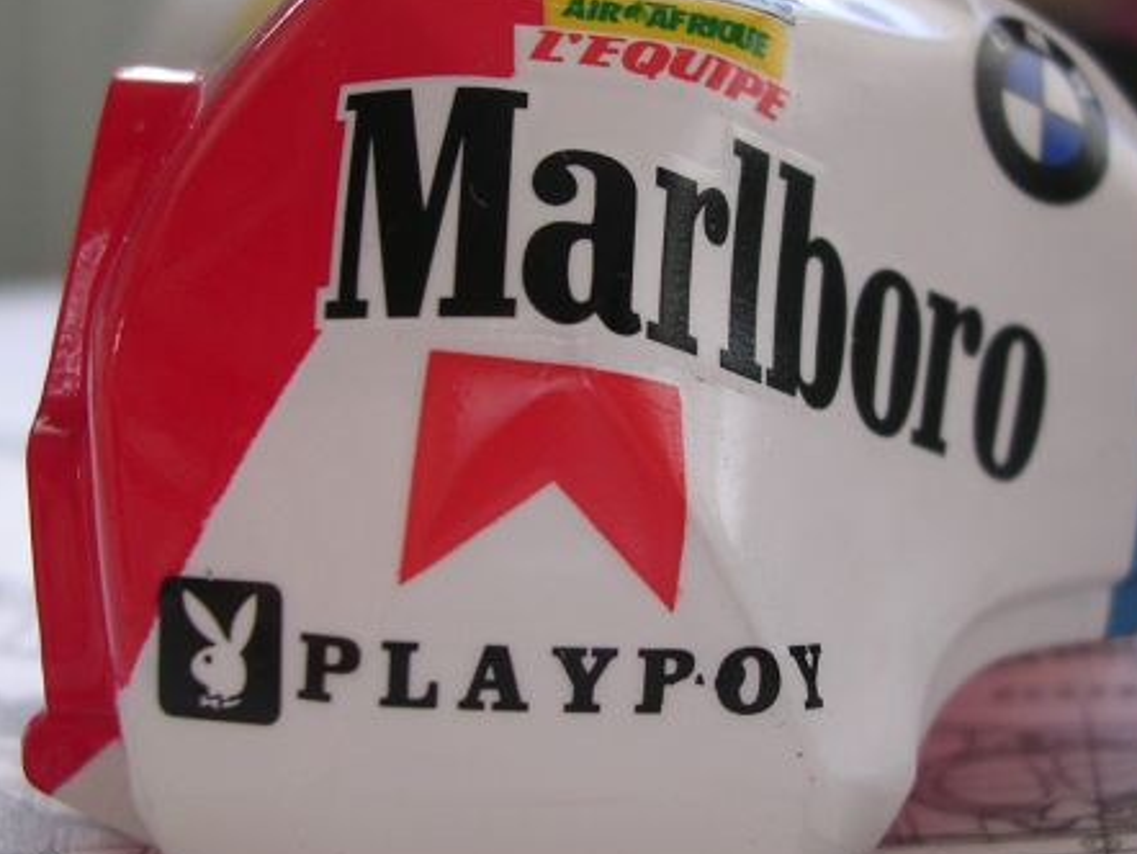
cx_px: 679
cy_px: 355
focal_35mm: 55
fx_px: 1808
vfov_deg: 26.5
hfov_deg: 34.8
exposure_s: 1/54
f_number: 2.8
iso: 100
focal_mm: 5.8
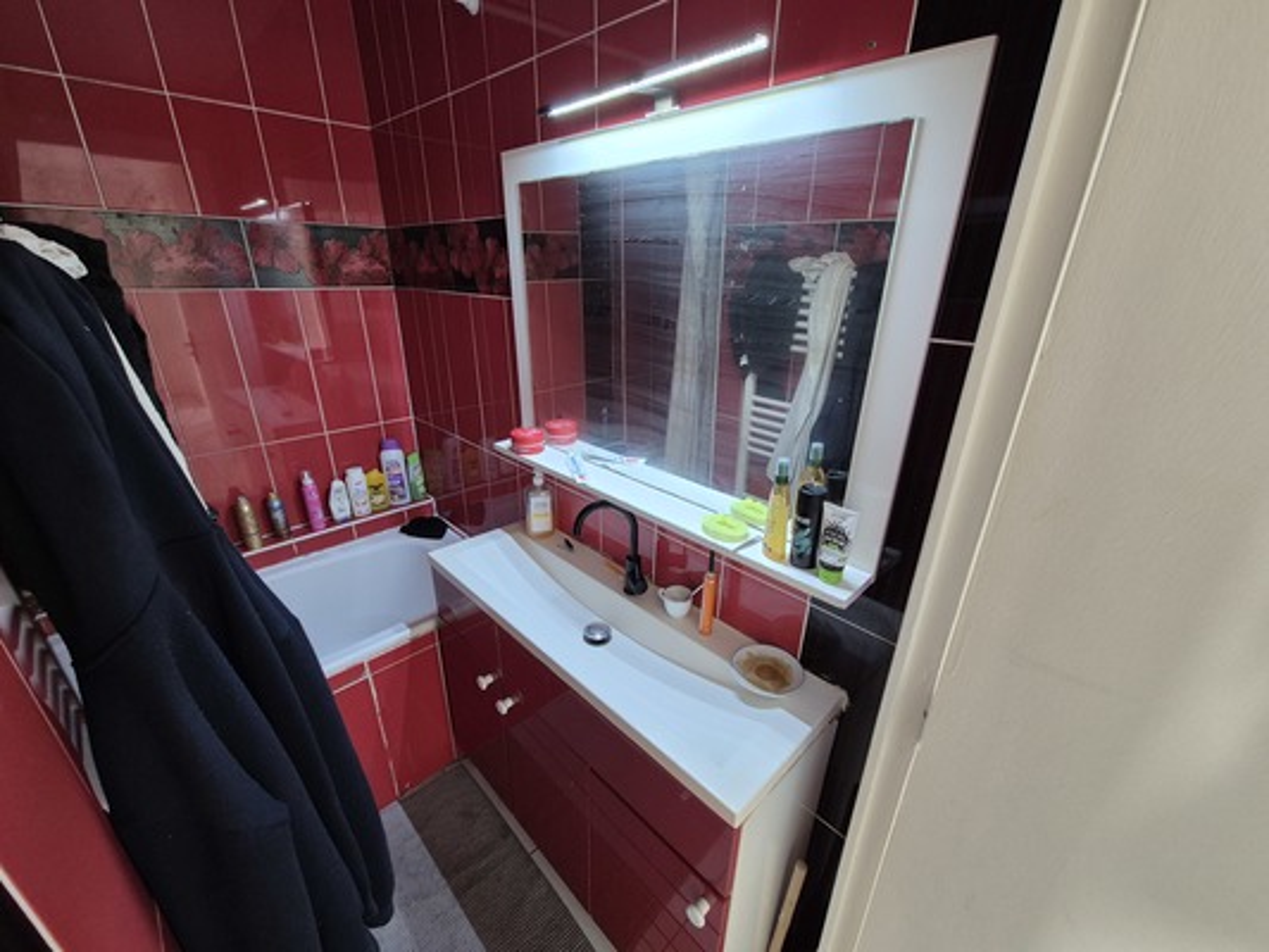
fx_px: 477
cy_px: 476
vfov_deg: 89.9
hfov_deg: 106.2
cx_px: 634
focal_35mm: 13
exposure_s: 1/50
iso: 200
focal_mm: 2.2
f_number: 2.2
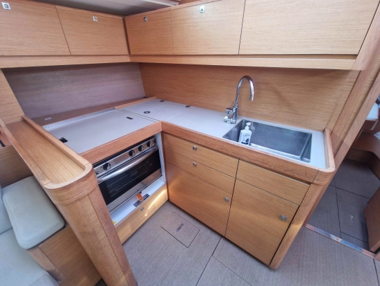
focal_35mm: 13
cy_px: 143
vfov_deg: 90.0
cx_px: 190
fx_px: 143
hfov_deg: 106.2
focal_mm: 2.2
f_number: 2.2
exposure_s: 1/50
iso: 160
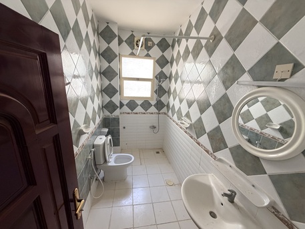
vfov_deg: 85.7
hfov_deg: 102.0
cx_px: 152
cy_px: 114
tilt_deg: -13.3
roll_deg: -1.4
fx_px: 123
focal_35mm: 14
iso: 320
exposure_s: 1/85
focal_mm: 2.22
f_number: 2.2
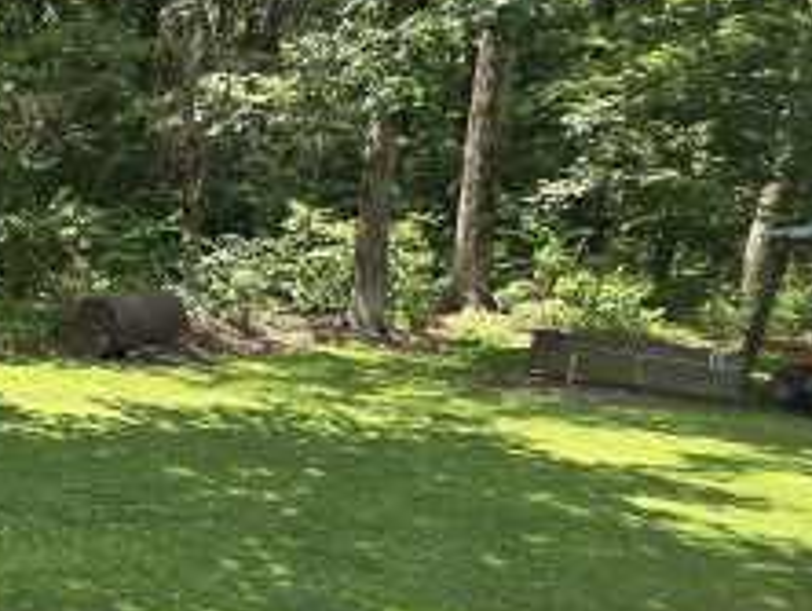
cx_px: -240
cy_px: 450
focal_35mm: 39
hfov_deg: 34.3
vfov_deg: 36.1
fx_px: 916
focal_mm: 2.2
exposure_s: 1/338
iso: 50
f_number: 2.2
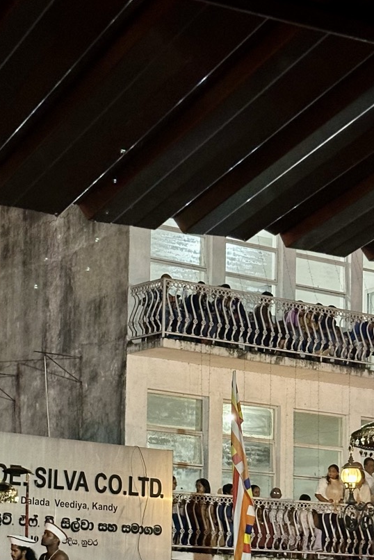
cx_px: 206
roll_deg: -1.7
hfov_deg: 13.8
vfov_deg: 20.3
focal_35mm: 99
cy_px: 486
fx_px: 1543
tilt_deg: +6.1
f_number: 1.78
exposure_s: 1/25
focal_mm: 6.86
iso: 500
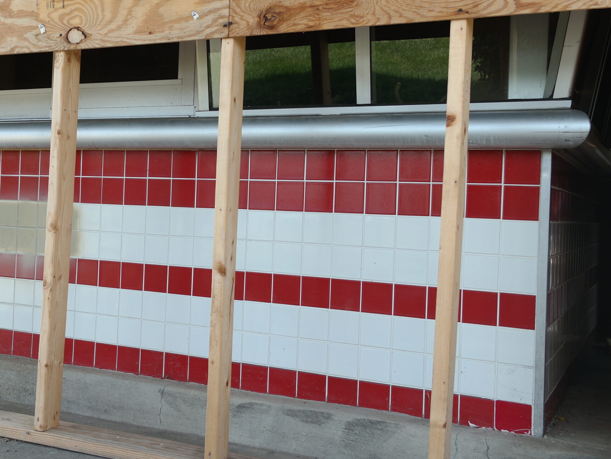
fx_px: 759
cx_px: 207
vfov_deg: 33.5
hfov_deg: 43.3
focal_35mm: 43
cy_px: 195
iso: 100
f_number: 4
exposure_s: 1/125
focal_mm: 20
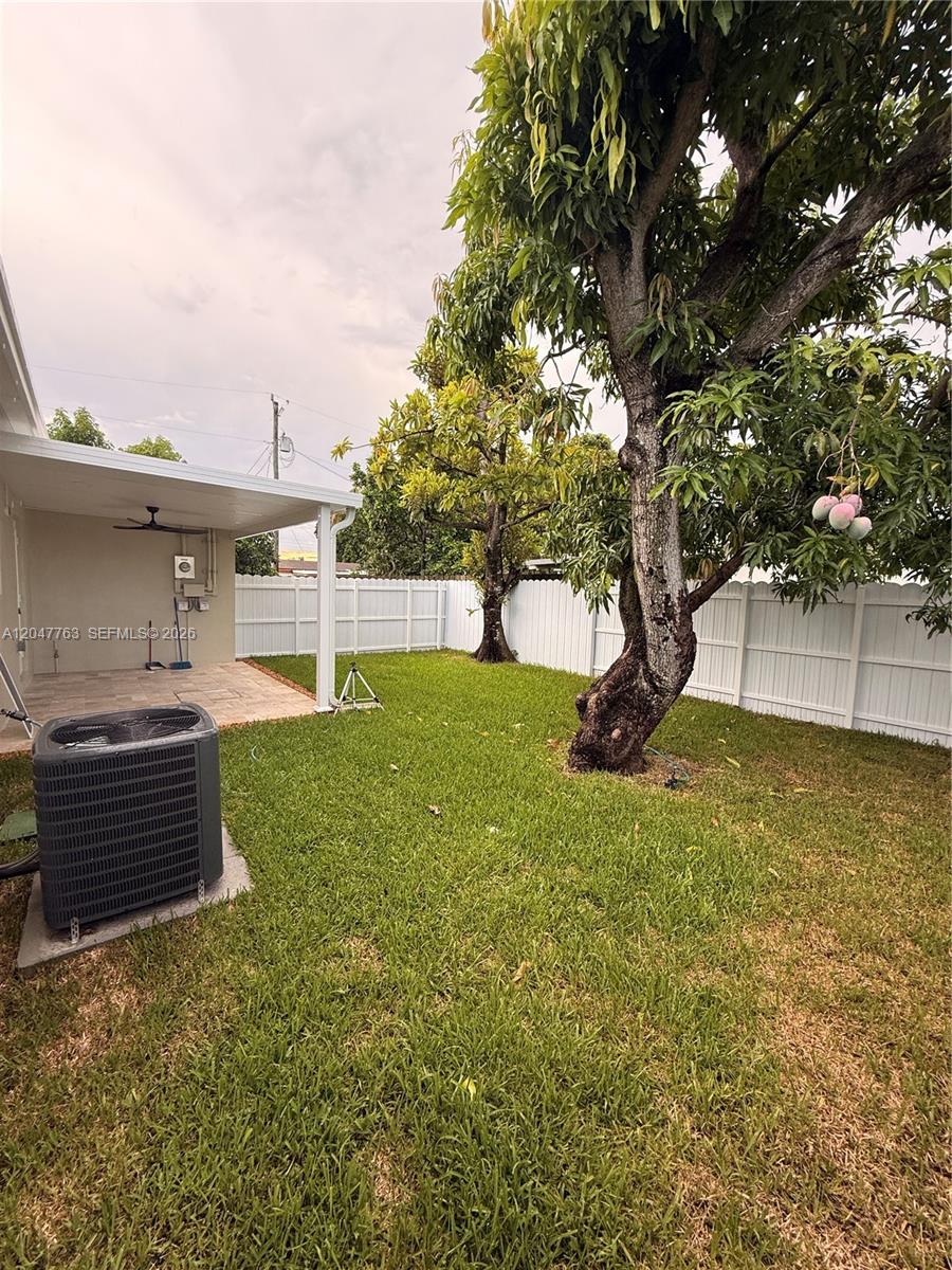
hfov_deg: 85.7
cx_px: 476
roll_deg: -2.4
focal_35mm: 14
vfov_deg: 102.1
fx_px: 513
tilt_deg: -3.7
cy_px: 635
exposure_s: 1/140
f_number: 2.2
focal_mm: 2.22
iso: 64
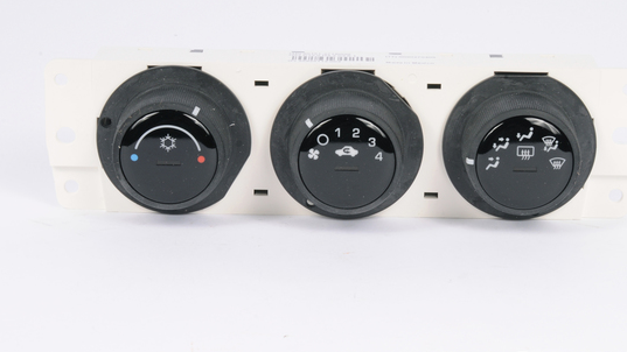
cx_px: 351
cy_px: 123
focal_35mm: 131
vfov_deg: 9.3
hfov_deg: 16.4
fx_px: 2178
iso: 320
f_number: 25
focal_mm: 70
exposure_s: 1/200
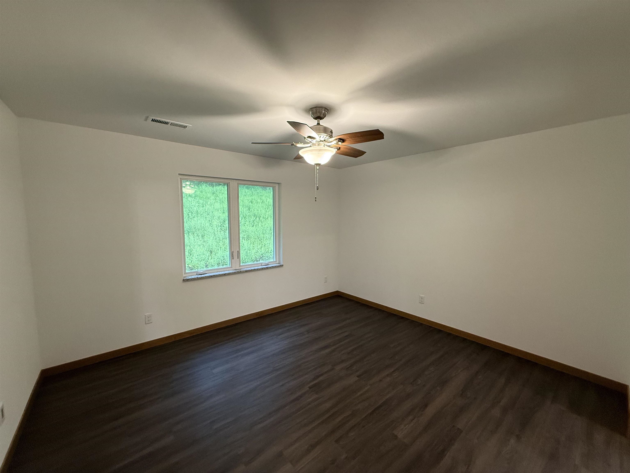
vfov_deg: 85.7
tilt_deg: -5.6
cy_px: 236
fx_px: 255
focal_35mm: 14
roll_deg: -0.1
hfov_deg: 102.1
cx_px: 315
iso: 320
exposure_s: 1/60
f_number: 2.2
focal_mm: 2.22
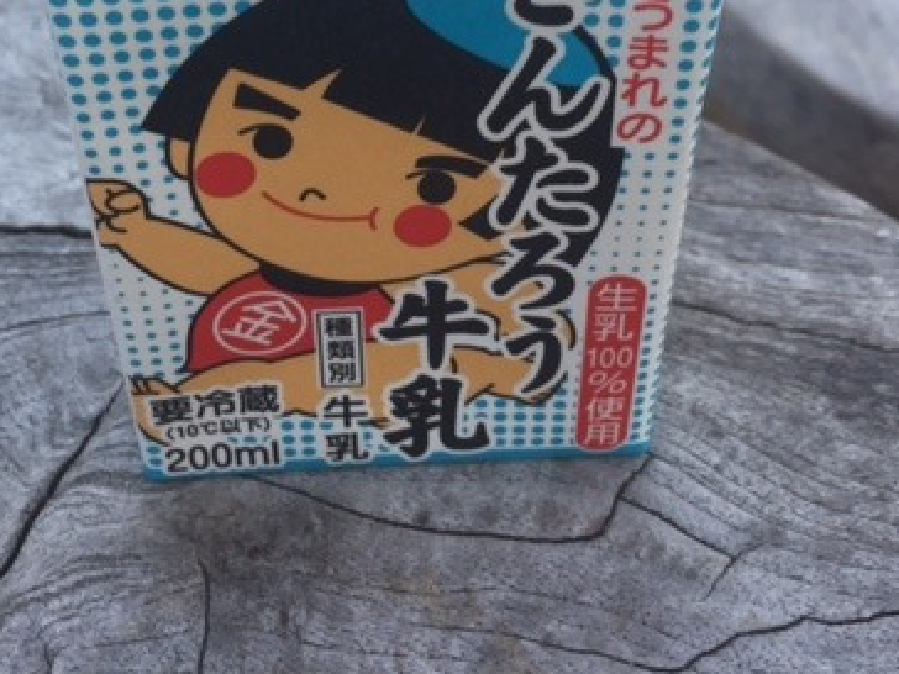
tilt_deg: -39.9
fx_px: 1325
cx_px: 378
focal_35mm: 51
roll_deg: -2.6
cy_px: 94
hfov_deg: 37.4
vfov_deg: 27.7
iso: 32
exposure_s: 1/121
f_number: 2.2
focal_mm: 4.15
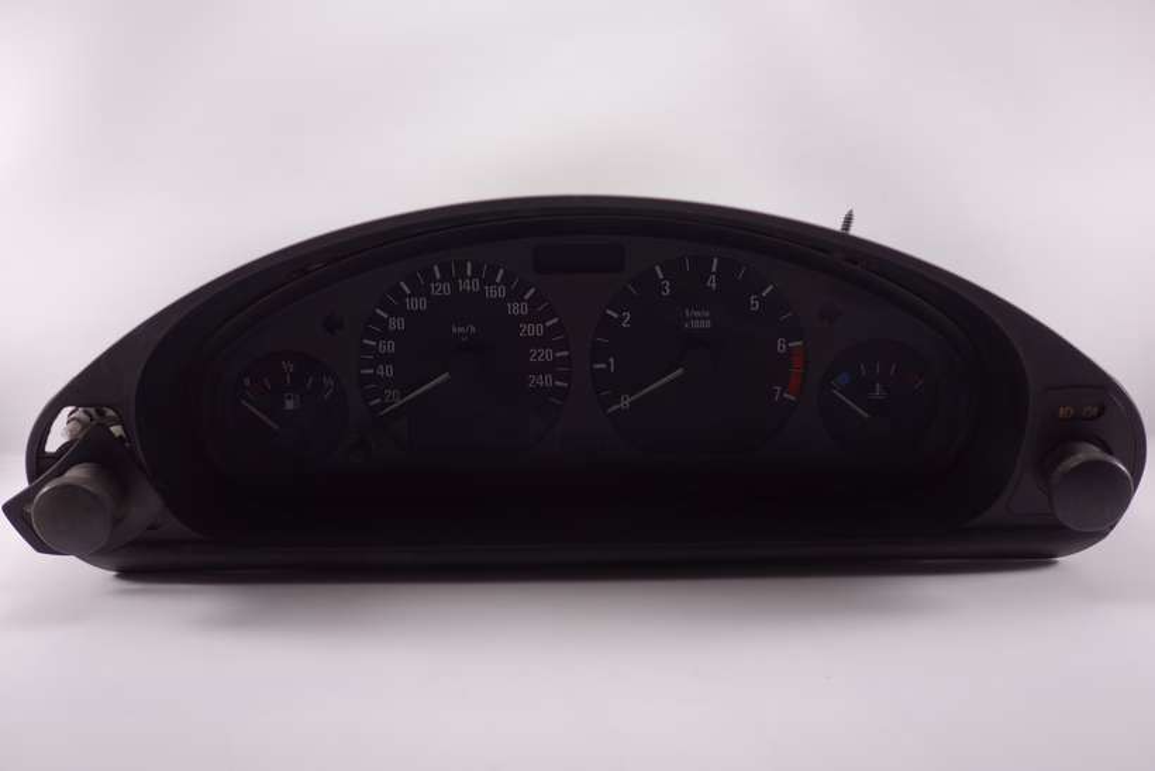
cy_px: 386
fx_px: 1508
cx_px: 578
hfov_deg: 41.9
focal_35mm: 47
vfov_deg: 28.7
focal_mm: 17.4
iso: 125
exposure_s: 1/50
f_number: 3.2
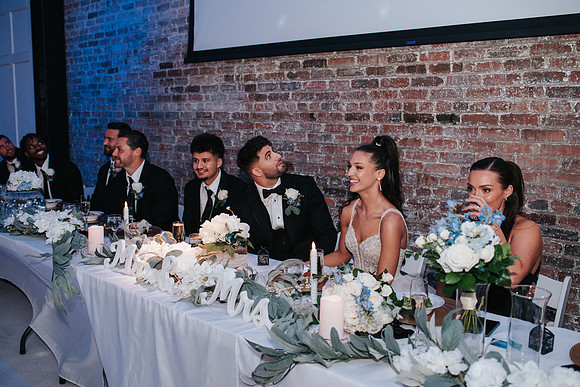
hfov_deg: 54.4
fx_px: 564
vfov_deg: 37.9
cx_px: 290
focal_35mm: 35
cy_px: 194
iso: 1000
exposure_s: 1/200
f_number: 2.8
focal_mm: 35
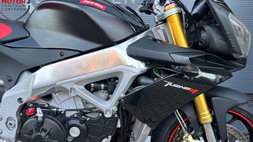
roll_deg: -0.3
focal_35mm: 27
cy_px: 81
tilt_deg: -4.3
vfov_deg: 42.8
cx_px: 128
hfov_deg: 69.8
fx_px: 181
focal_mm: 6.86
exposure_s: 1/191
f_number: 1.78
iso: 64
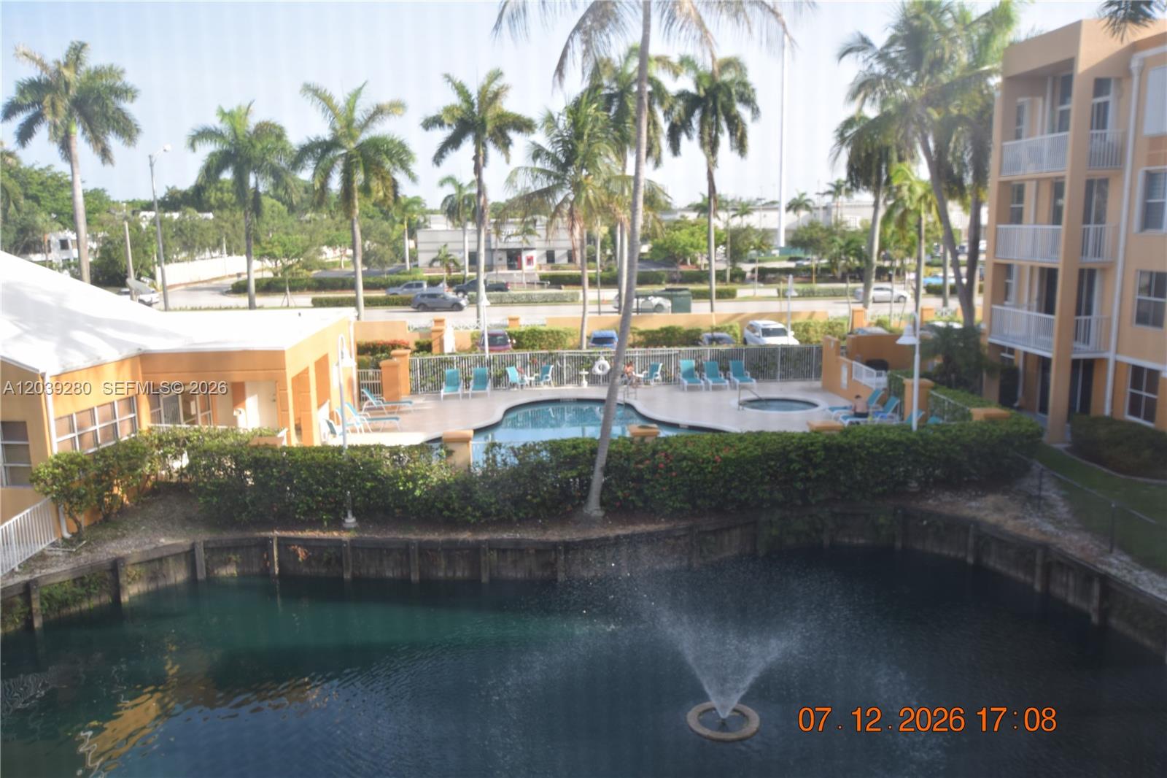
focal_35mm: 30
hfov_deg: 61.9
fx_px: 972
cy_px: 389
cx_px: 584
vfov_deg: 43.6
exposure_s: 1/125
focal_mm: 20
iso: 200
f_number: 5.6
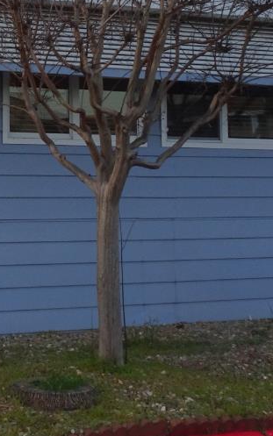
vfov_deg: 21.2
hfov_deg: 13.2
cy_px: 51
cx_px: -80
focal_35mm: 96
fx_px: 1142
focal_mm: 5.09
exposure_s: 1/30
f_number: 3.5
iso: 80
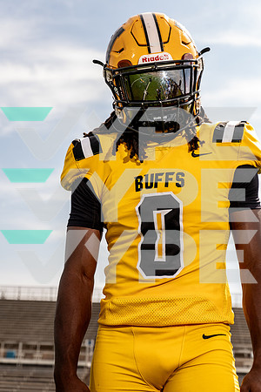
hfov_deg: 20.3
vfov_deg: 30.1
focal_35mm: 67
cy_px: 196
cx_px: 130
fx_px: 729
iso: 100
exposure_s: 1/250
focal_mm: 67
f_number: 6.3
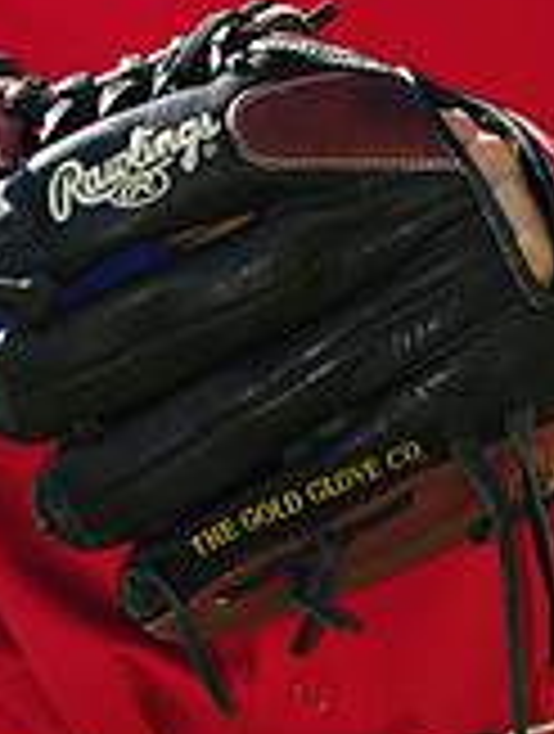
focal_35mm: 631
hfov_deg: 2.4
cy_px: -279
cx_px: 252
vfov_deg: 3.1
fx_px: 13412
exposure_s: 1/500
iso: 200
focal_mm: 185
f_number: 5
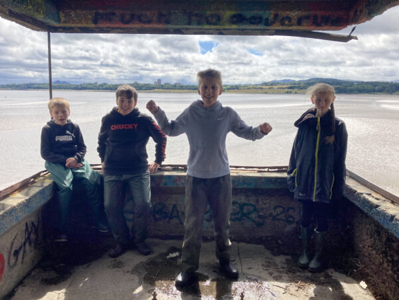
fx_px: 323
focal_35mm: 28
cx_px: 200
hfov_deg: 63.4
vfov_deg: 49.7
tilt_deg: -8.7
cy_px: 150
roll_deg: -1.1
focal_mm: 3.99
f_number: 1.8
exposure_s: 1/2558
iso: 20
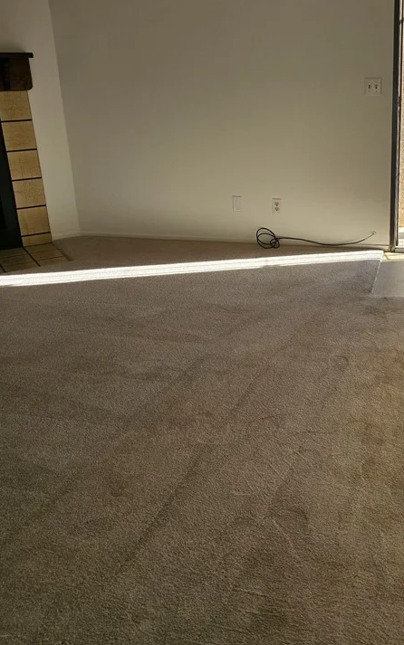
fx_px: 616
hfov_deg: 34.9
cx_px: 338
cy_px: 252
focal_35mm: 35
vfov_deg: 54.8
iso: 12
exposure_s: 1/180
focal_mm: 6.3
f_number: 1.7
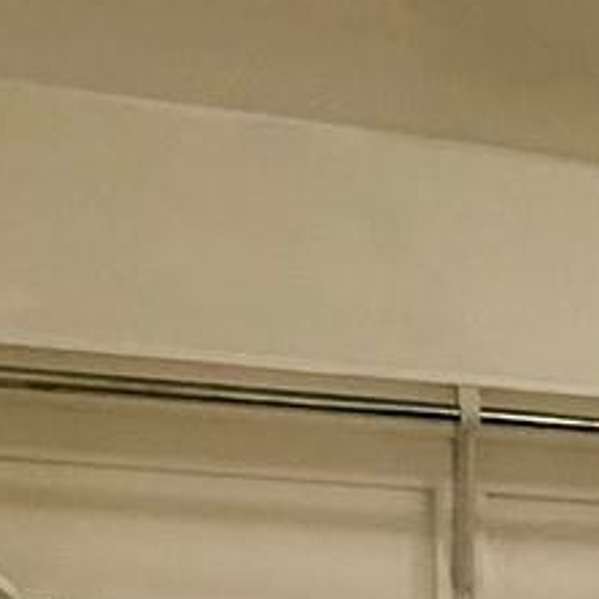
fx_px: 1742
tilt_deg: -1.8
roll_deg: -0.8
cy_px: 1042
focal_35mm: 89
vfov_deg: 16.6
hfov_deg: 17.6
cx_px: 893
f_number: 2.2
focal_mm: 2.22
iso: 250
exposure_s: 1/60
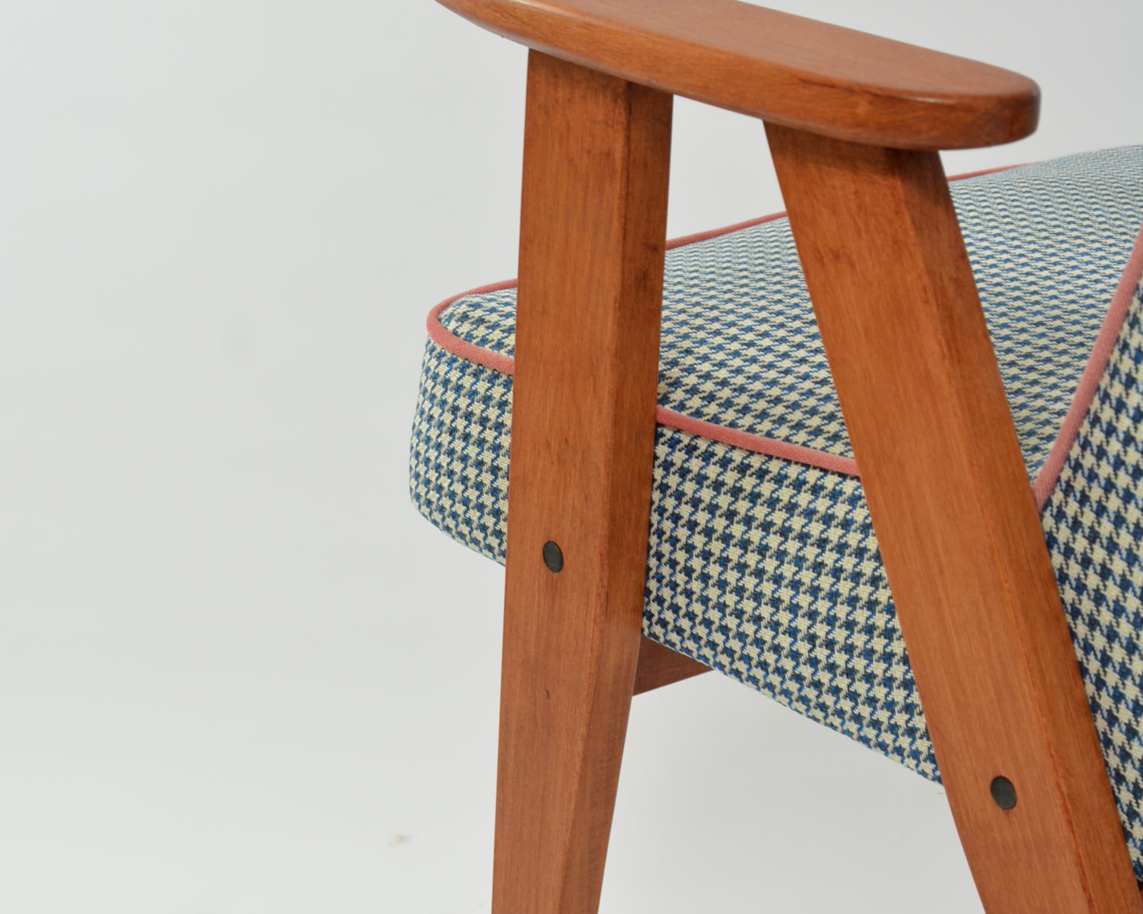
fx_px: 3586
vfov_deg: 14.5
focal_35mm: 106
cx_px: 570
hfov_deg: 18.1
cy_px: 546
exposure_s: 1/60
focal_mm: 50
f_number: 7.1
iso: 400
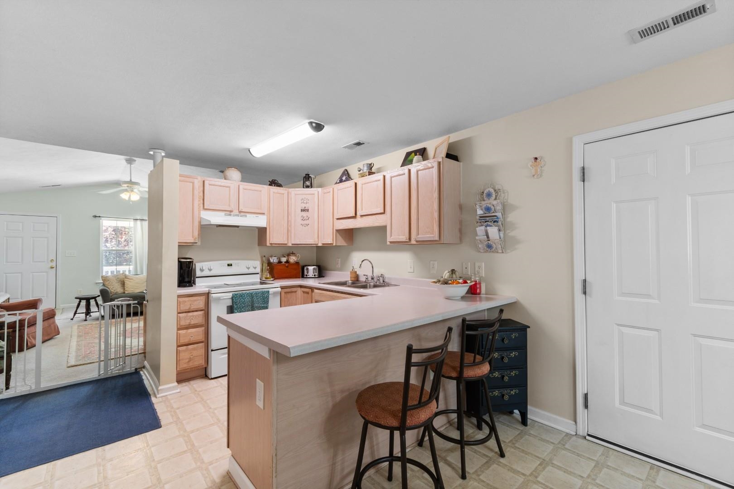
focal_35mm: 15
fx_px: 306
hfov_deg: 100.4
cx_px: 367
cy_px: 244
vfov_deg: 77.3
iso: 100
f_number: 4.5
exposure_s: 1/10
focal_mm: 10
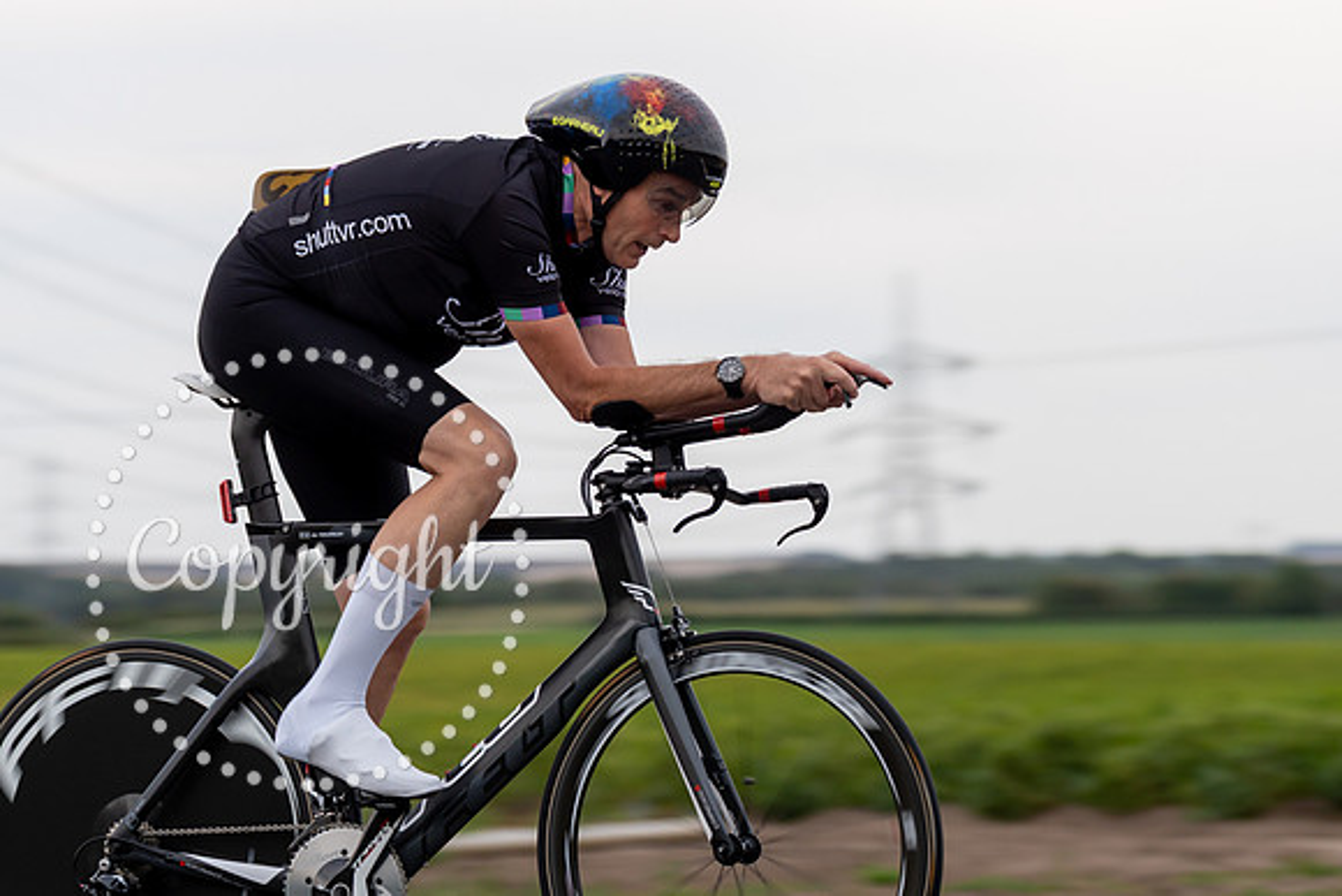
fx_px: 5101
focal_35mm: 137
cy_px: 311
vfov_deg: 10.0
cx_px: 732
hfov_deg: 15.0
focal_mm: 88
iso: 320
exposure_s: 1/250
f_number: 3.2
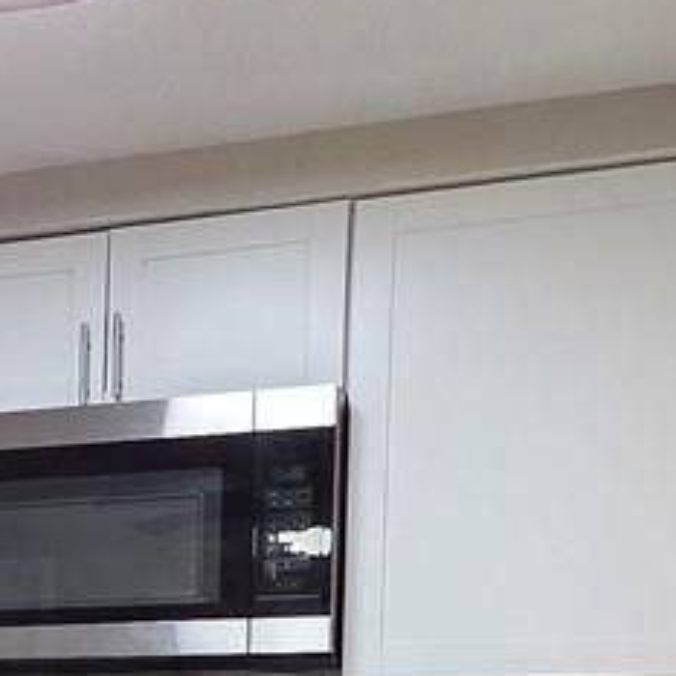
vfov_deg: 20.2
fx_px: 1745
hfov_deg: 19.2
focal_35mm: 79
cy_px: 865
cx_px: -331
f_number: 2.2
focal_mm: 2.2
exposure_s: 1/60
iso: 400
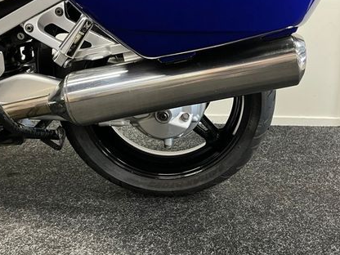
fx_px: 393
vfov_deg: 35.7
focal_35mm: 40
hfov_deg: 46.6
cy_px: 94
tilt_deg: -12.5
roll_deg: -2.0
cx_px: 200
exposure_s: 1/50
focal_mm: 5.1
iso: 320
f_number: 1.6
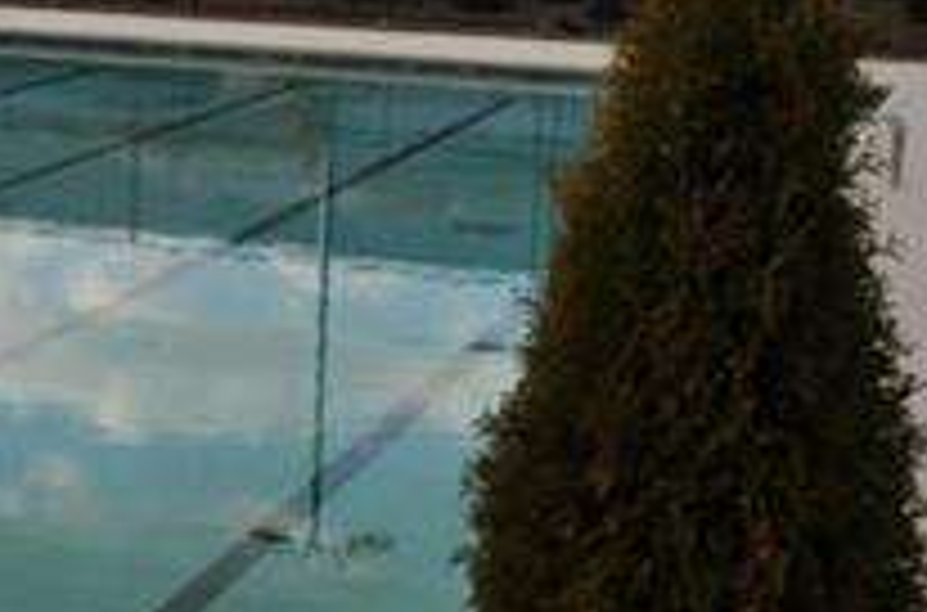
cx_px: -513
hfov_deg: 17.3
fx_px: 2695
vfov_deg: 12.5
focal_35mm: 105
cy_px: -194
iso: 200
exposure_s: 1/320
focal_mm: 18
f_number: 9
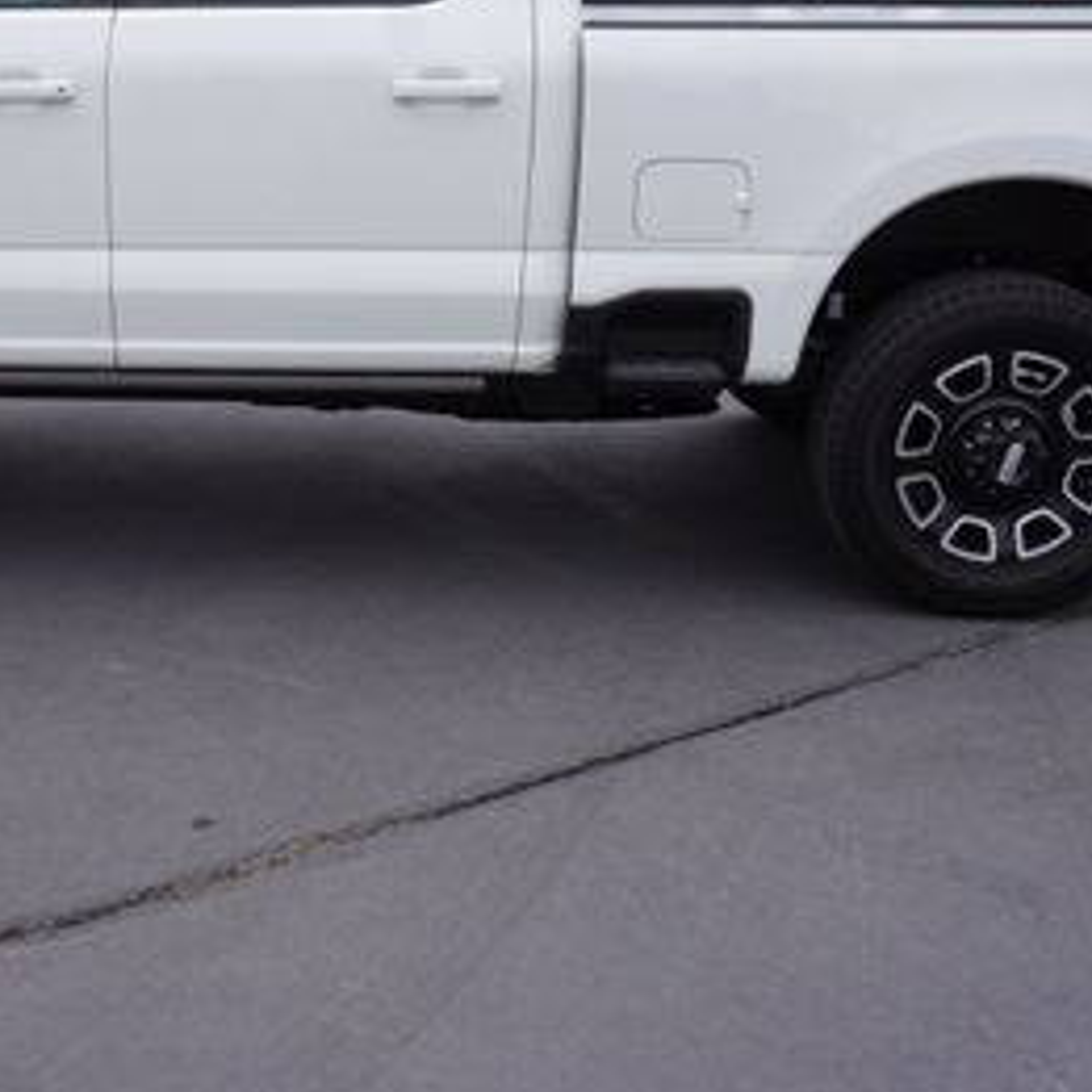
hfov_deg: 33.4
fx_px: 1785
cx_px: 293
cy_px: 276
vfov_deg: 33.4
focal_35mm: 50
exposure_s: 1/125
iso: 100
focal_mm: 16
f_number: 9
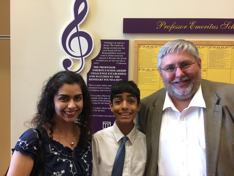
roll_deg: -2.1
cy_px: 88
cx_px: 117
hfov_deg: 61.7
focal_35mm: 29
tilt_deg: -2.3
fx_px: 196
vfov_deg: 48.2
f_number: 2.2
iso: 80
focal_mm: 4.15
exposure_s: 1/15
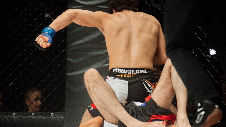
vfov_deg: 7.9
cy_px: 66
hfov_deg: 14.1
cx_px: 112
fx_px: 917
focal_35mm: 153
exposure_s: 1/640
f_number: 4
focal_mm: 145
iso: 2000
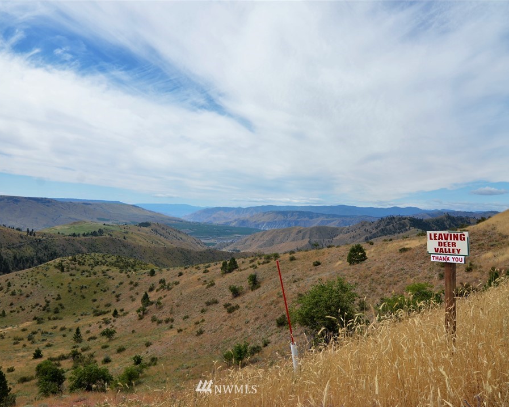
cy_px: 204
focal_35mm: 26
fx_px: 385
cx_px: 228
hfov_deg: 66.7
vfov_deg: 55.7
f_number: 8
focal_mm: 15
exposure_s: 1/250
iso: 100
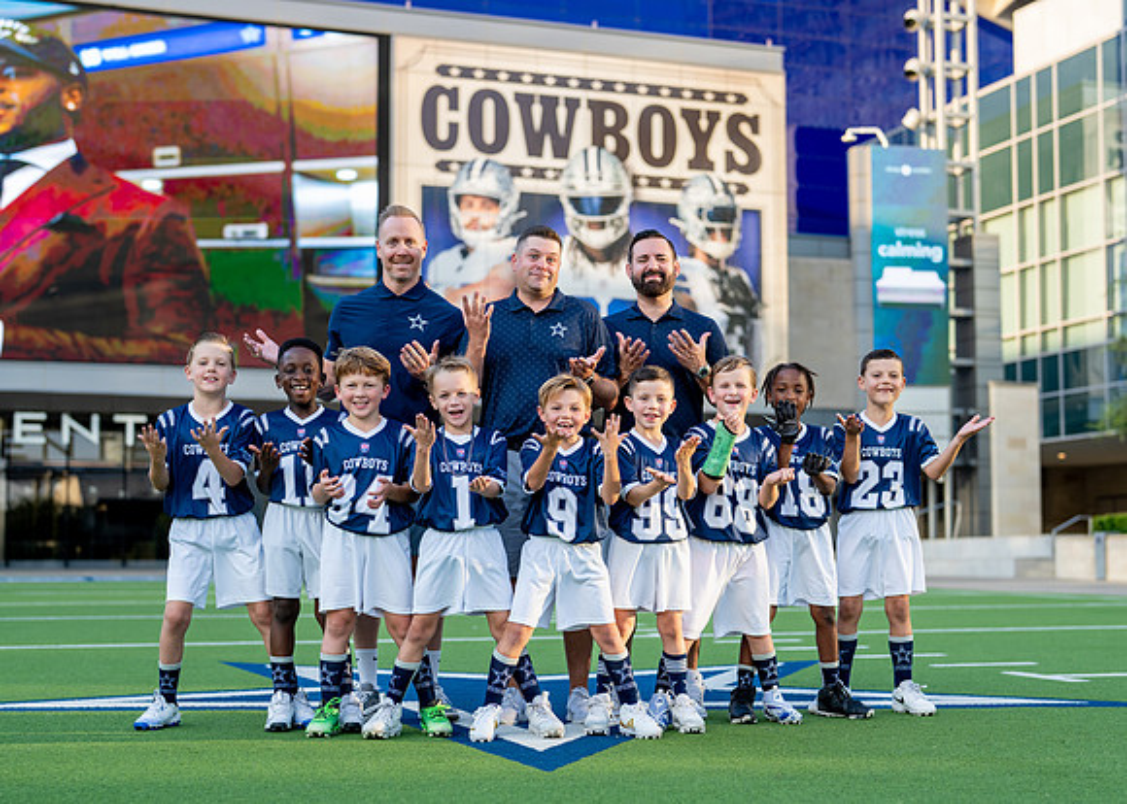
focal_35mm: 60
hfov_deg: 32.6
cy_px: 453
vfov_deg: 23.6
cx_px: 609
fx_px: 1928
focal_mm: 50
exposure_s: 1/640
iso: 100
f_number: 2
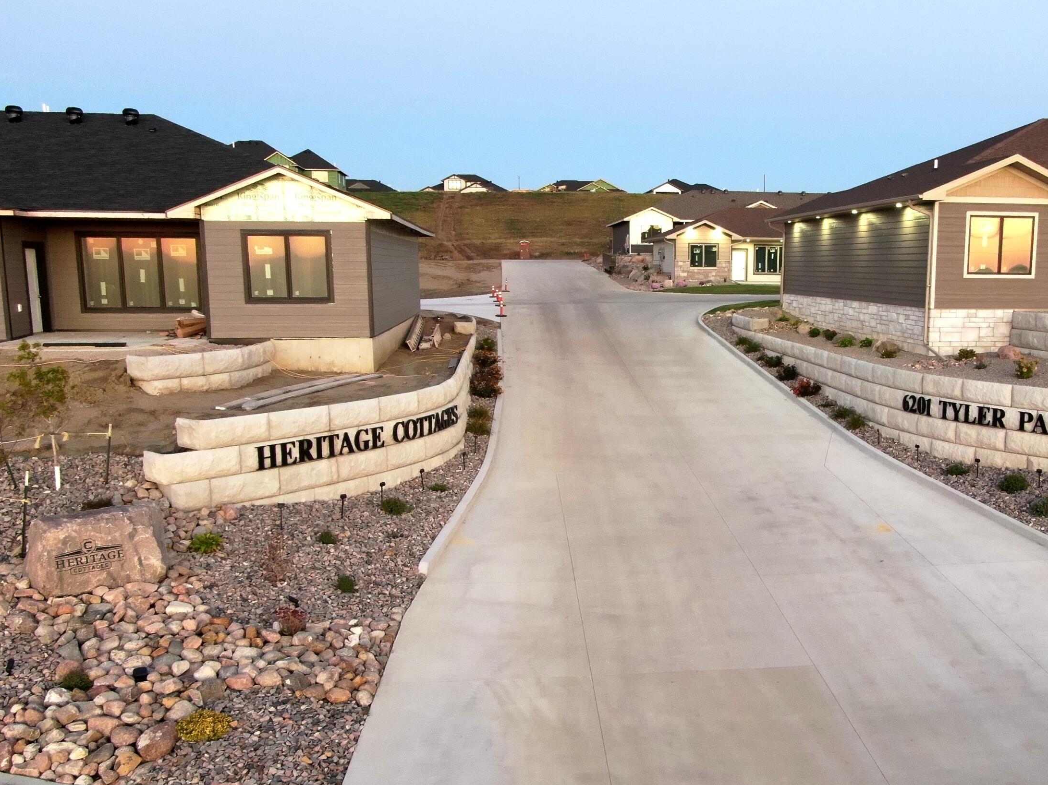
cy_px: 446
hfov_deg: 54.4
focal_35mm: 33
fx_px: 999
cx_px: 688
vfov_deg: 42.8
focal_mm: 4.39
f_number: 2.8
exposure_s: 1/8
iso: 500
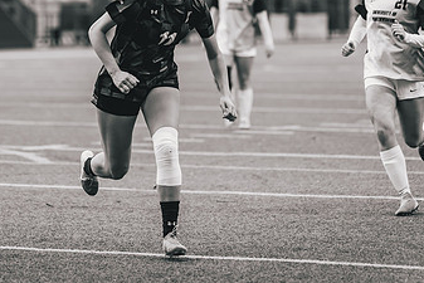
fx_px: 3040
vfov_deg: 5.3
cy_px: 45
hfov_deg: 8.0
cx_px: 159
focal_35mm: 258
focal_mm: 150
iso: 400
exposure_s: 1/1250
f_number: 2.8
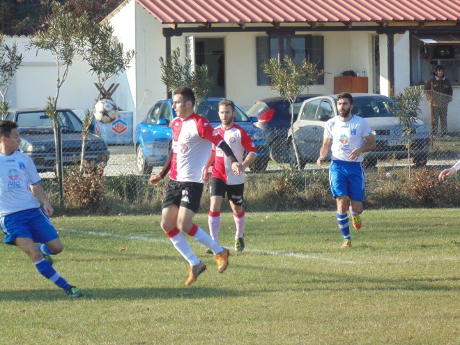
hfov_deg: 7.1
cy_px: 172
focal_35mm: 280
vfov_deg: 5.3
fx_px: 3721
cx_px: 230
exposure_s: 1/250
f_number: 5.8
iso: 160
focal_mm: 50.1
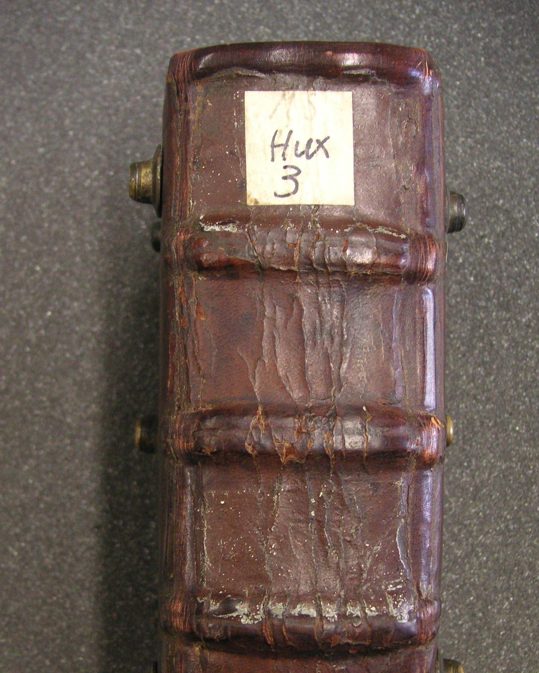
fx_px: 937
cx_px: 265
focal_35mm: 47
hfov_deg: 32.1
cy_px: 424
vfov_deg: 39.3
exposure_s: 1/30
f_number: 2.8
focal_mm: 6.1
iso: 100
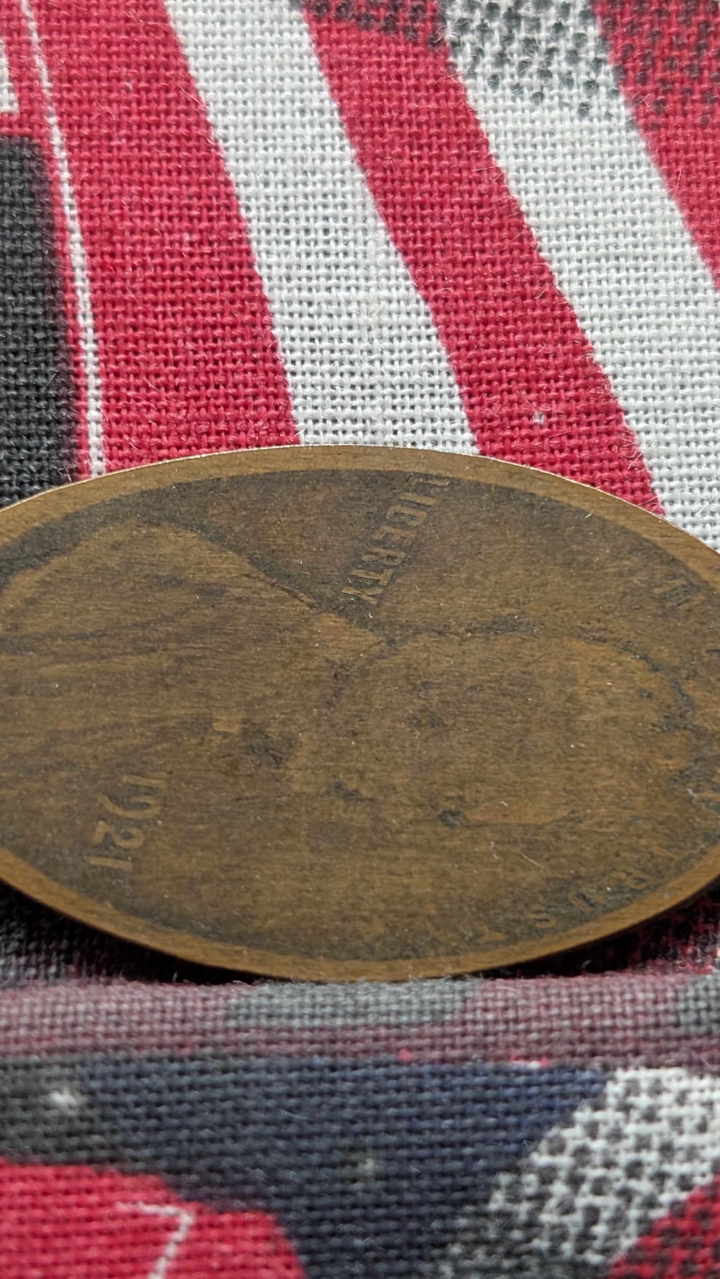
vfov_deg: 29.4
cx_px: 267
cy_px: 635
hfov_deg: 16.7
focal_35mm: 72
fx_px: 2444
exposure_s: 1/166
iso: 155
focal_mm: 6.9
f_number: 1.68
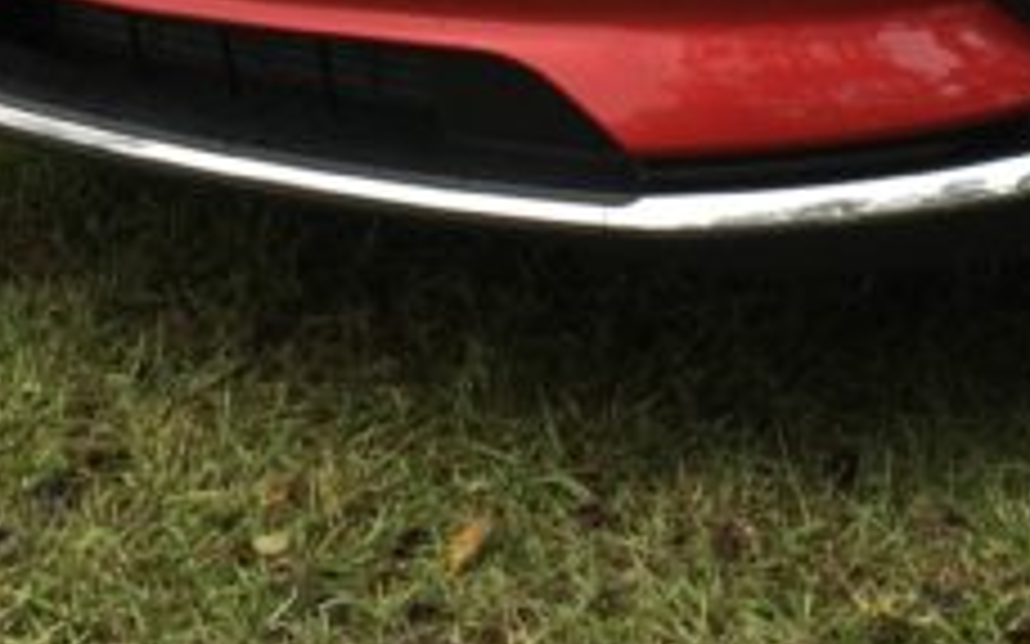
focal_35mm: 103
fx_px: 2891
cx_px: 841
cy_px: -554
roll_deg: +1.0
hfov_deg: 20.0
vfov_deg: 11.6
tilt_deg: -6.3
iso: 40
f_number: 2.2
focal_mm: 4.15
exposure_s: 1/120
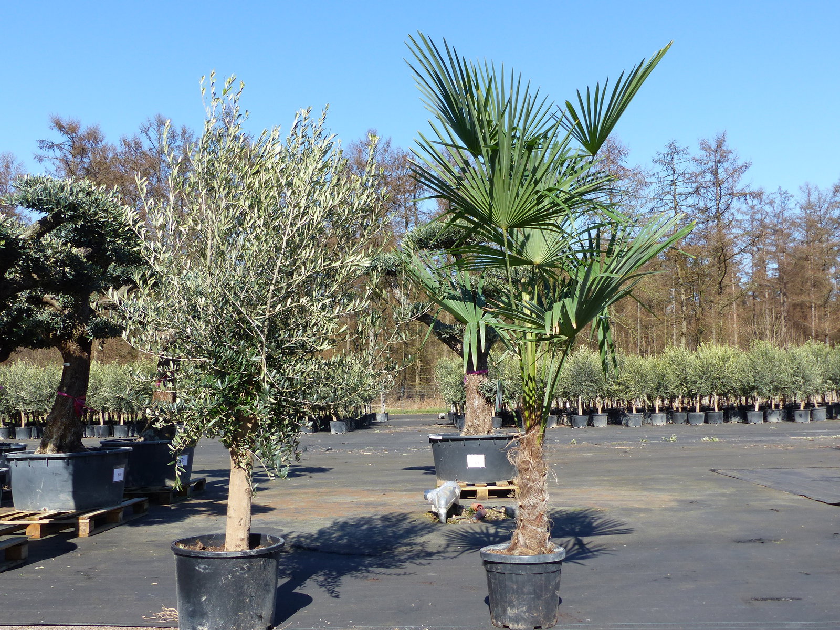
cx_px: 420
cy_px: 315
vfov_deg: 39.7
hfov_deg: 51.4
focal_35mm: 36
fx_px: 874
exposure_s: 1/640
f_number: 4
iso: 100
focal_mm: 6.4
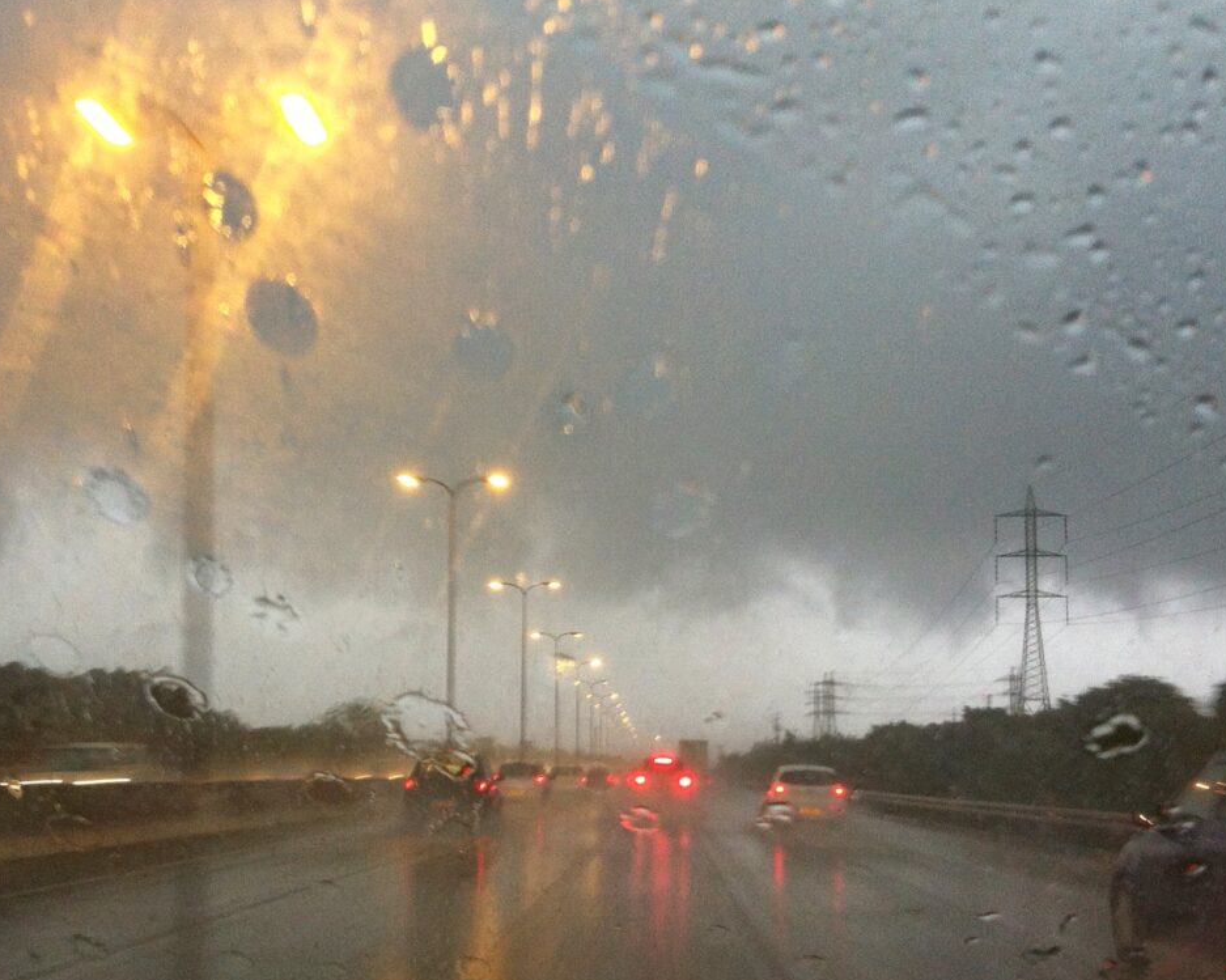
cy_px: 595
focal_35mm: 51
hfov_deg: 36.6
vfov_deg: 29.6
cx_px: 527
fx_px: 1850
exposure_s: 1/15
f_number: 2.8
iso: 100
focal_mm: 3.85
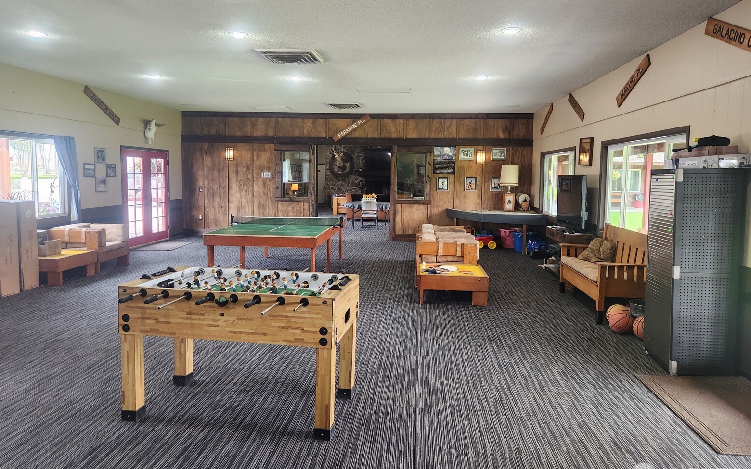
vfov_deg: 49.2
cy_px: 206
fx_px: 512
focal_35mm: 25
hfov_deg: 72.5
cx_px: 370
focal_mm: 5.4
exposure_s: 1/120
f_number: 1.8
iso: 200
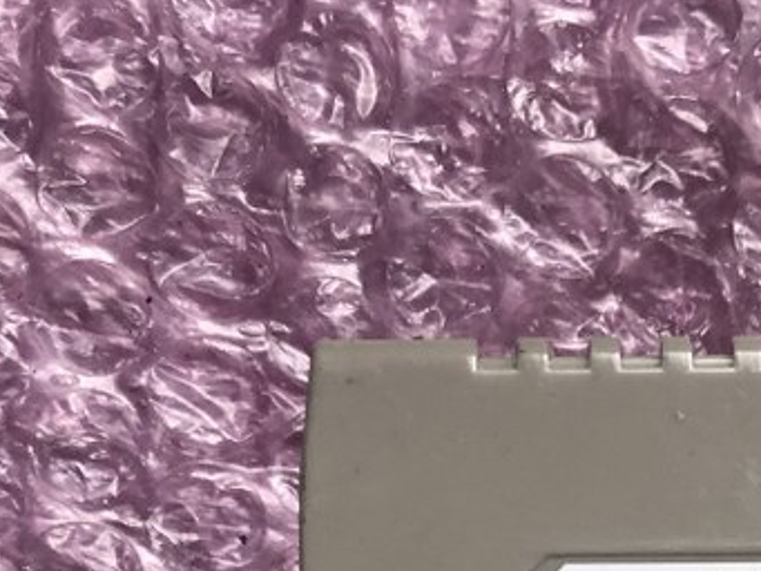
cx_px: 877
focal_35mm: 105
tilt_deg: -87.0
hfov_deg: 17.9
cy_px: 979
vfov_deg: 13.0
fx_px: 2309
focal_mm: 3.99
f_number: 1.8
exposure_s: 1/40
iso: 25
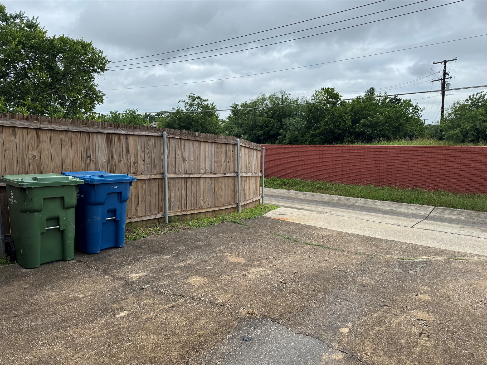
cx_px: 244
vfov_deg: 56.8
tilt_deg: -7.9
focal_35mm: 24
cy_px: 182
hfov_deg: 71.6
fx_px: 338
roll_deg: +0.3
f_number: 1.78
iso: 80
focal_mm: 6.76
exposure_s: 1/1425
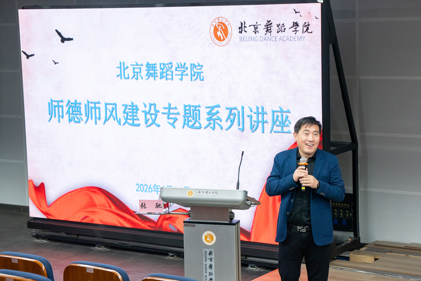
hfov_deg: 23.1
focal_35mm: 88
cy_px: 140
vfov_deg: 15.6
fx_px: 1030
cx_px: 210
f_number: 5.6
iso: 800
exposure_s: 1/120
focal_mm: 88
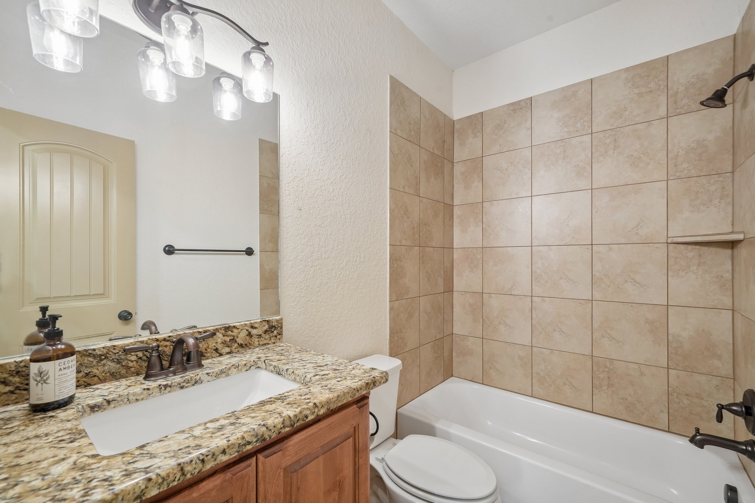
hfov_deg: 100.4
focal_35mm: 15
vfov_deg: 77.3
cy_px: 252
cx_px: 378
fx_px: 315
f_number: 8
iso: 500
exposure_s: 1/10
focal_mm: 15
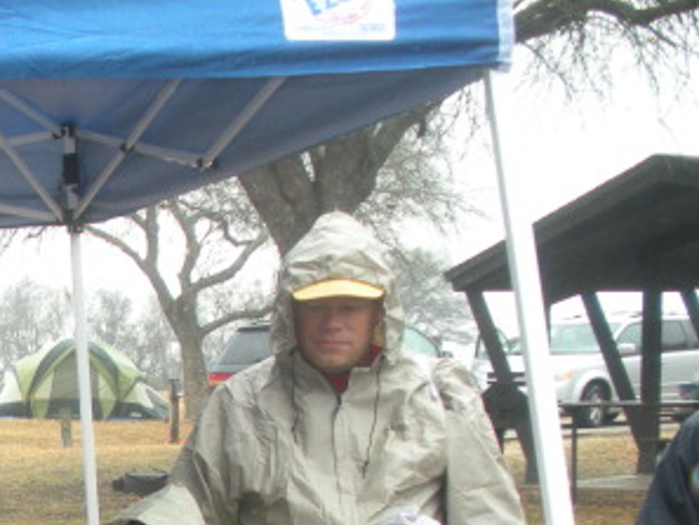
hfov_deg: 18.9
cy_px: 607
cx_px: -177
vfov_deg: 14.8
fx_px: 1960
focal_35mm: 97
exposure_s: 1/42.5
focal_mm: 6.3
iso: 110
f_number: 3.5
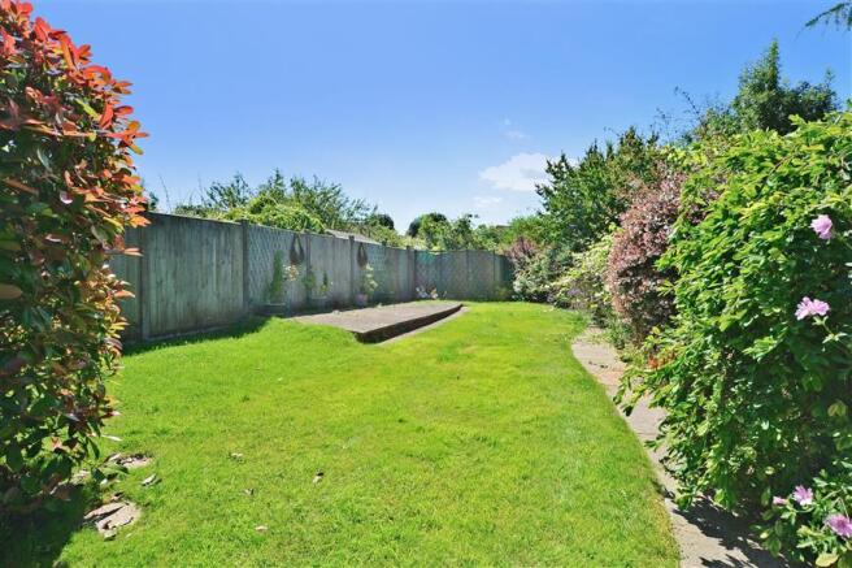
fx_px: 408
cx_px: 426
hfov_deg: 92.5
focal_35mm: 17
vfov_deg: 69.6
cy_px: 284
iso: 200
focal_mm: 11.5
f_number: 8
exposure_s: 1/250
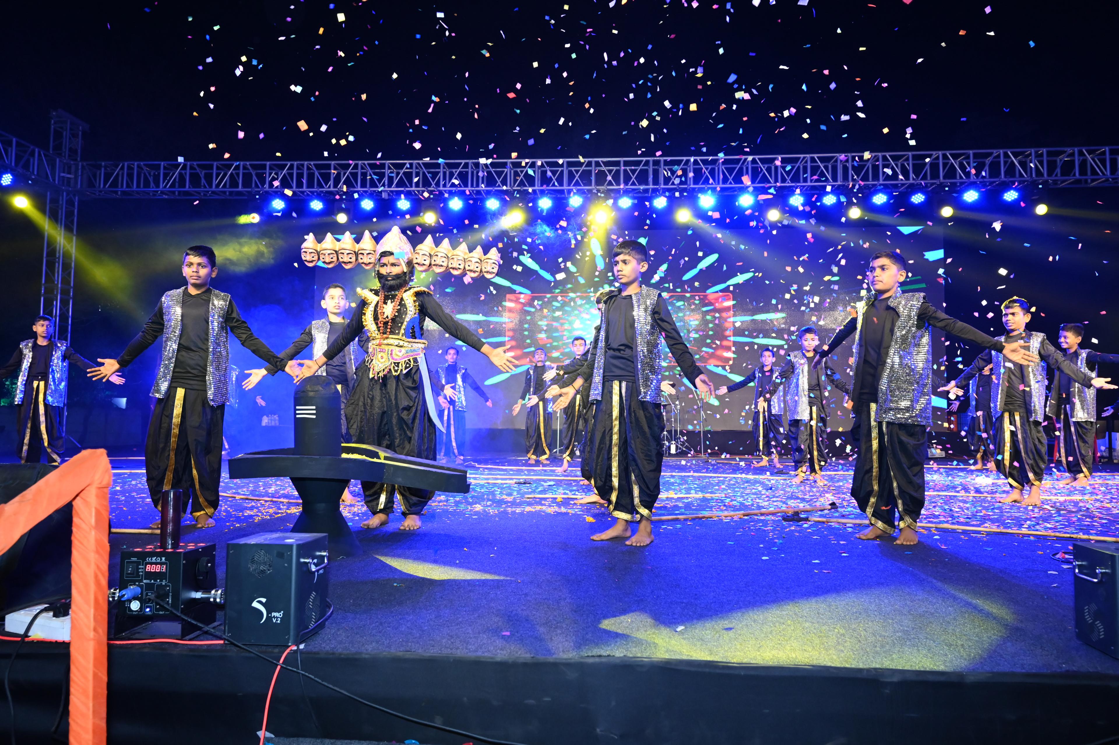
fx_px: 745
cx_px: 560
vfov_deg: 53.1
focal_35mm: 24
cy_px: 372
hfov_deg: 73.8
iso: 3200
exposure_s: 1/160
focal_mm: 24
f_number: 5.6
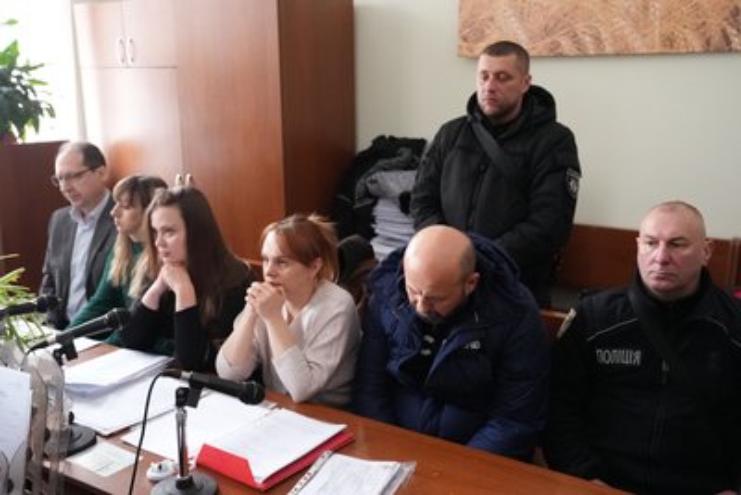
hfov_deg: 51.9
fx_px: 762
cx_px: 370
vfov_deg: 36.0
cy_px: 248
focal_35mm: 37
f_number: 4
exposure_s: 1/160
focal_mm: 37
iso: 16000
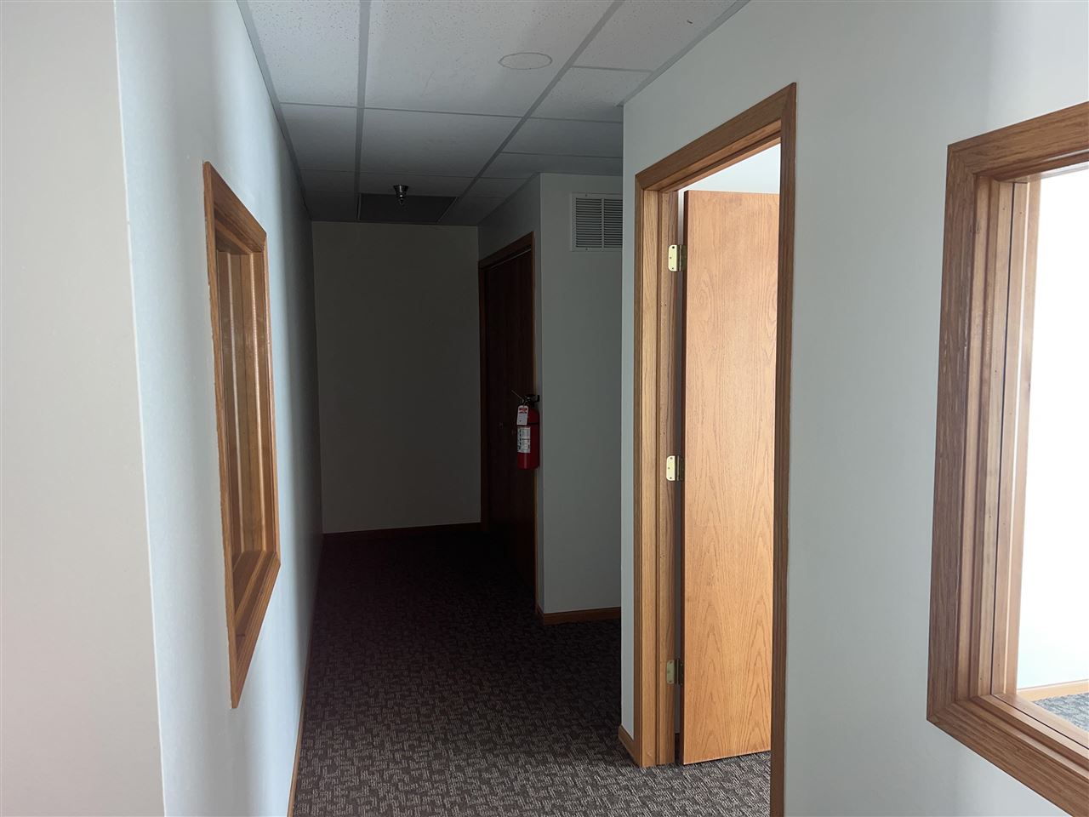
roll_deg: +0.6
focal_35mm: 26
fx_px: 818
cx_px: 544
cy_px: 408
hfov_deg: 67.3
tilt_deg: -6.0
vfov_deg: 53.1
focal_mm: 5.7
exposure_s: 1/33
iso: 50
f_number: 1.5
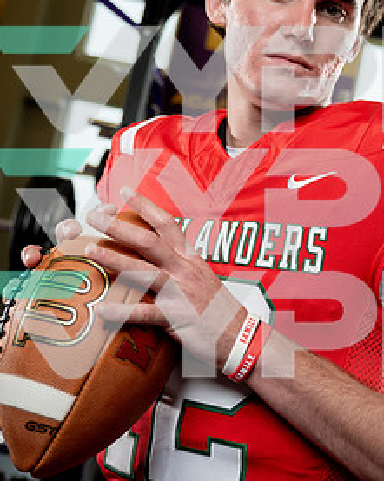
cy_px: 203
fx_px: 825
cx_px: 245
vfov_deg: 32.5
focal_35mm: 58
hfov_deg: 26.1
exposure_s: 1/250
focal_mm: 38
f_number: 4
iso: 640
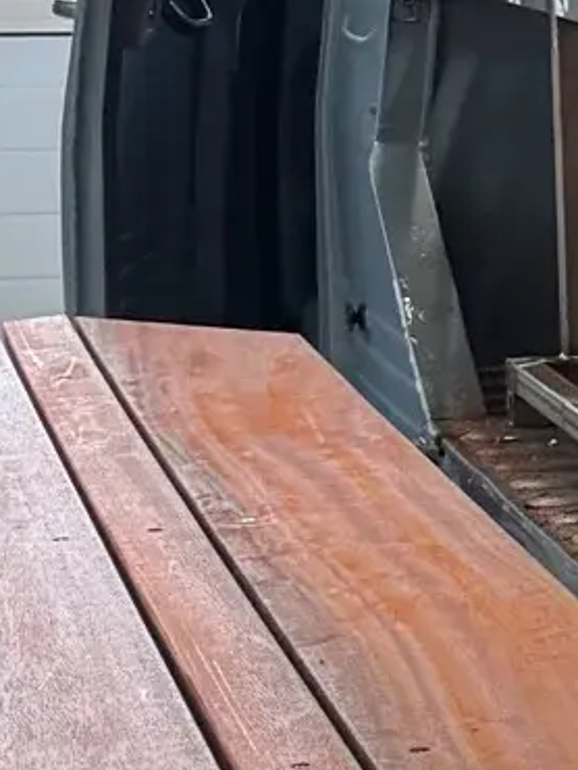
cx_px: 1640
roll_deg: -0.9
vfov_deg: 11.9
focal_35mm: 166
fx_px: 3691
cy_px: 241
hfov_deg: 7.9
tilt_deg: -7.5
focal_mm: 6.76
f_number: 1.78
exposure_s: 1/100
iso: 250
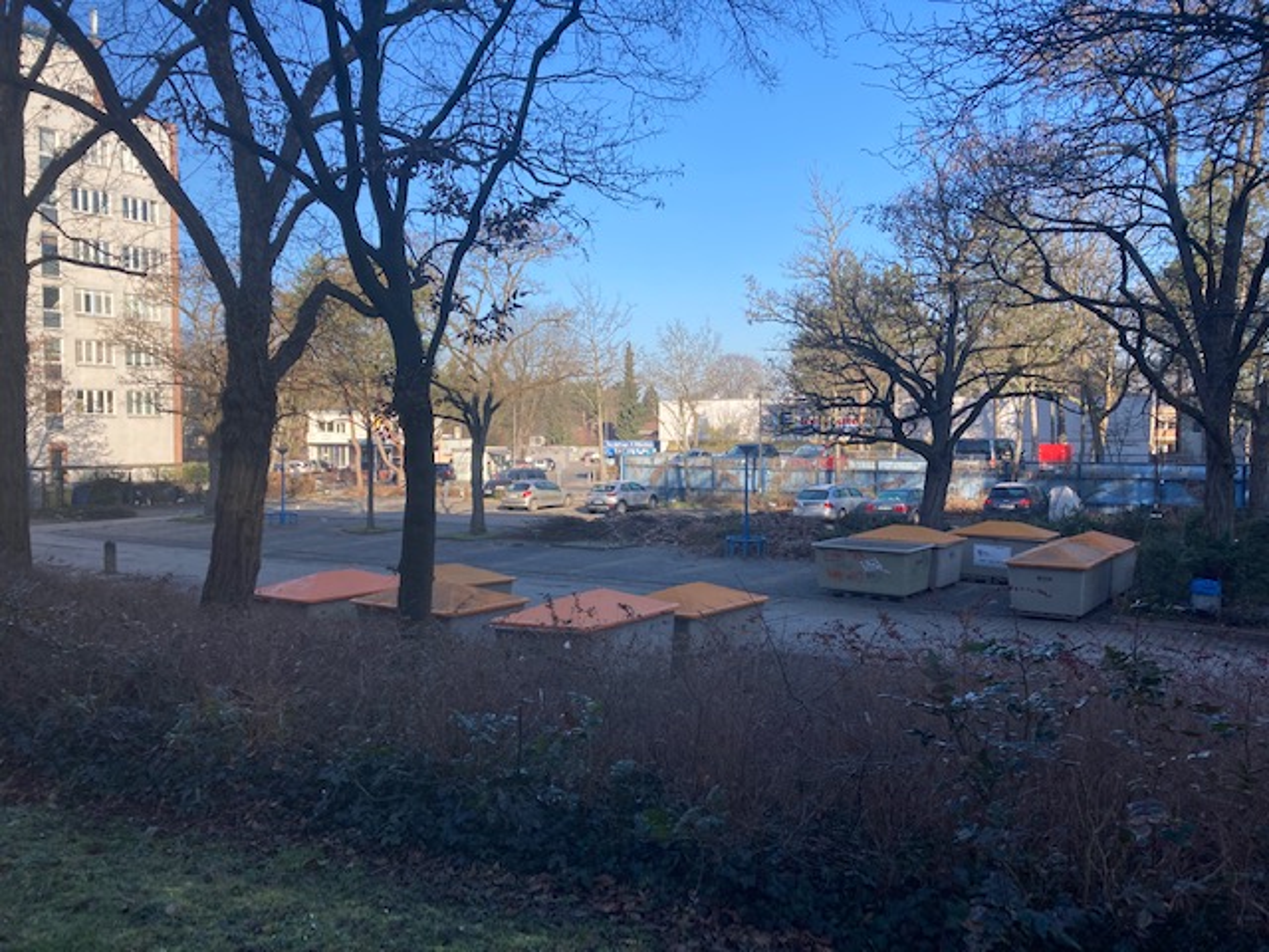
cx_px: 634
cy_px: 476
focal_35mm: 28
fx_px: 1026
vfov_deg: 49.7
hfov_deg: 63.4
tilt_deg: -2.9
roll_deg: +0.1
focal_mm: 3.99
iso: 20
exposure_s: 1/800
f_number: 1.8
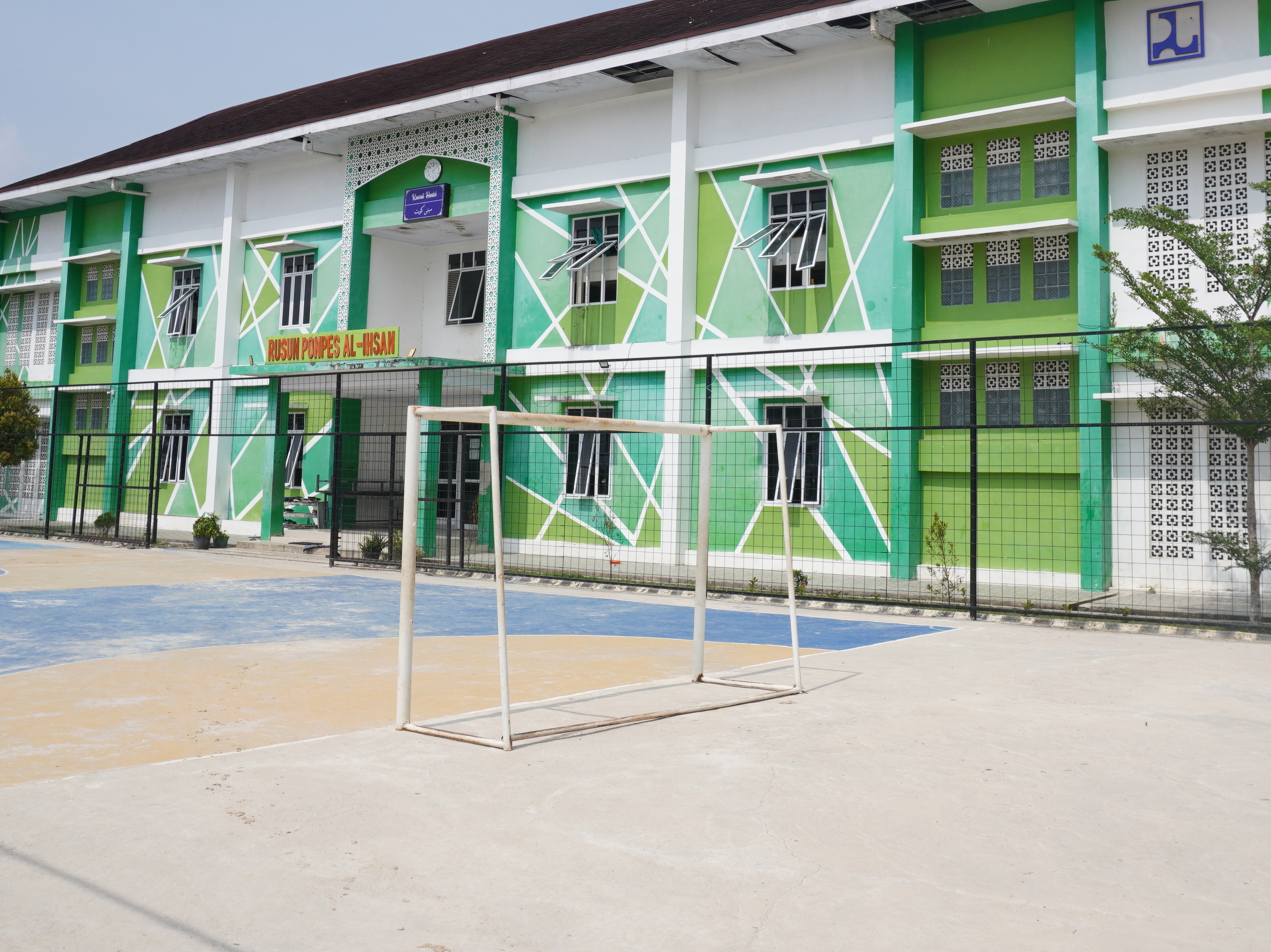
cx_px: 726
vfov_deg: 38.3
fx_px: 1358
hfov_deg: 50.0
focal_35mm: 37
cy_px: 327
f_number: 10
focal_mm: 16
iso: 200
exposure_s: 1/640
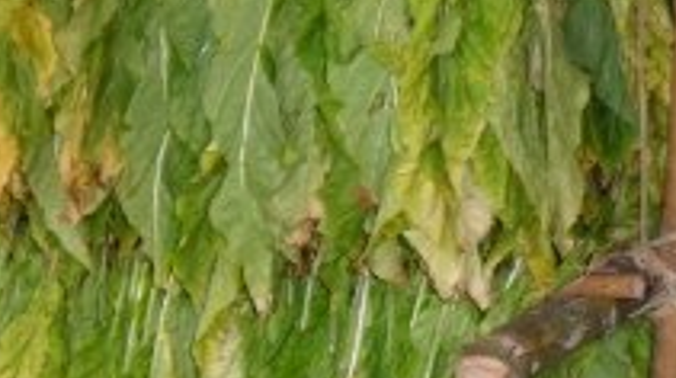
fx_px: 1826
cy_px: -96
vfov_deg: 11.5
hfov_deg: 21.0
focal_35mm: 102
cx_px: 308
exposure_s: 1/45
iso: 400
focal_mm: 7.8
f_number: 4.5
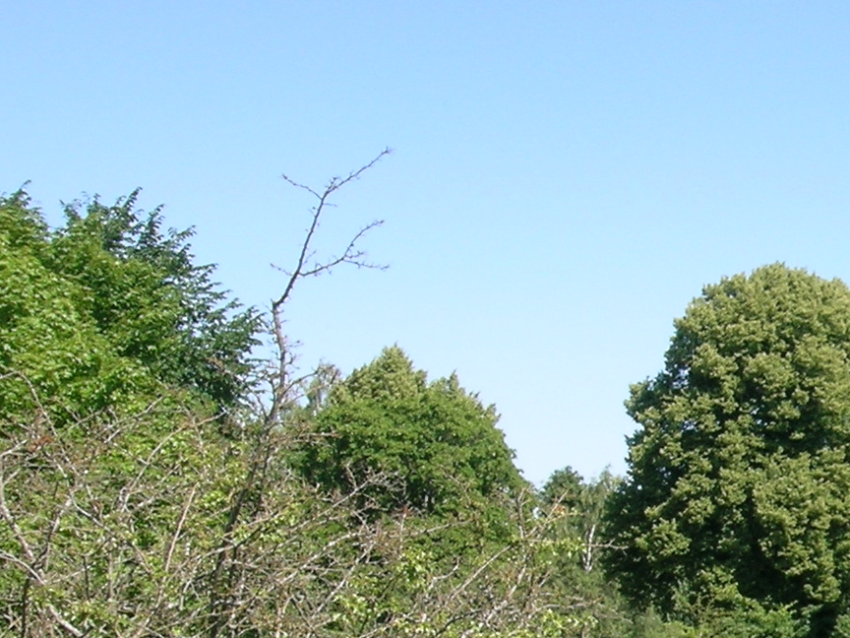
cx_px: 1206
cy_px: 595
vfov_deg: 17.3
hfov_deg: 20.5
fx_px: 2063
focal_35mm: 84
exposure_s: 1/208
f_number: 5.6
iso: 50
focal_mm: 5.8
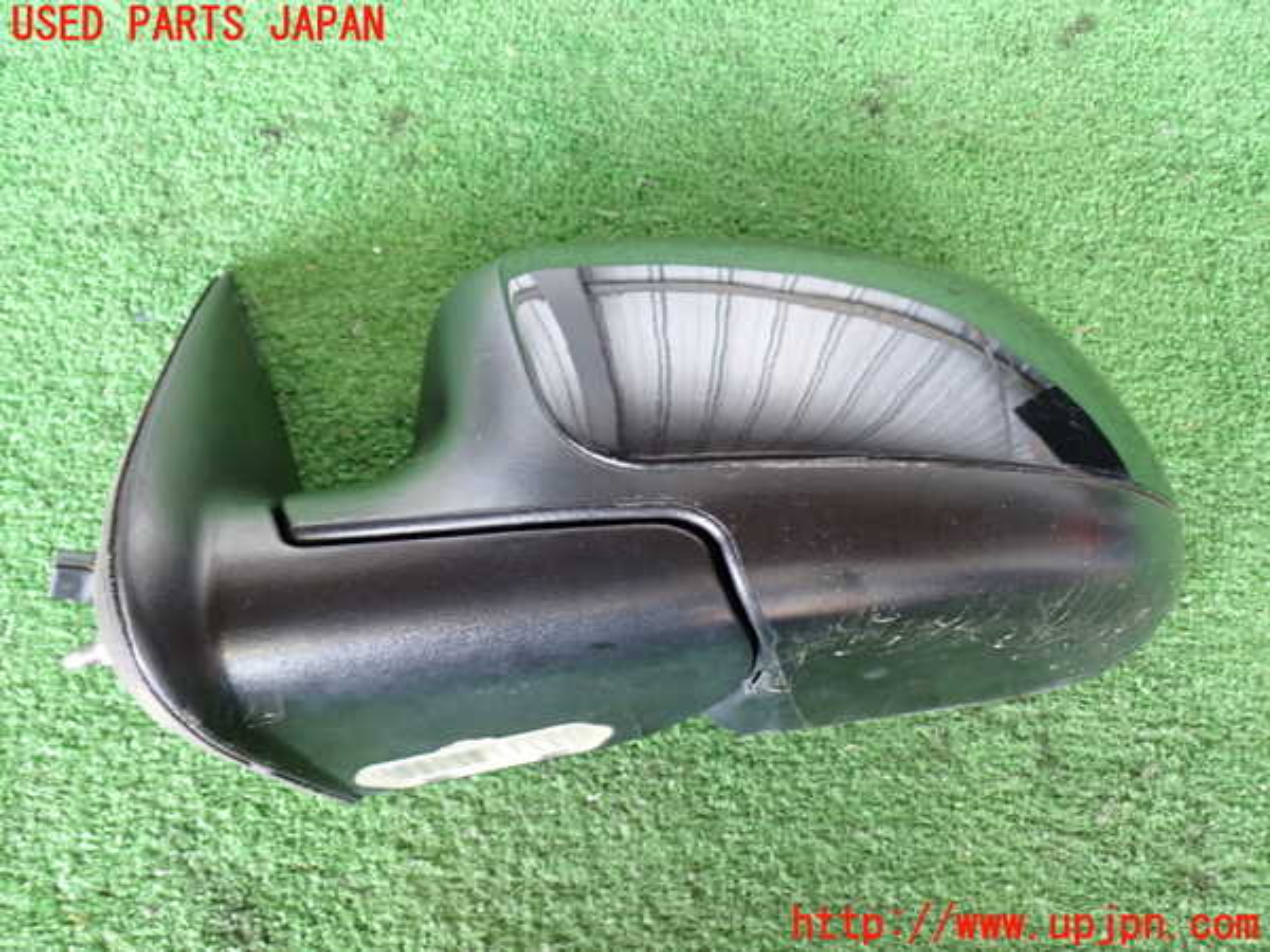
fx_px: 1174
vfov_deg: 44.2
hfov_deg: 56.8
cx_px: 635
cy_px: 476
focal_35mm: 32
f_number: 2.4
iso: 200
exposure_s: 1/30
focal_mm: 5.79
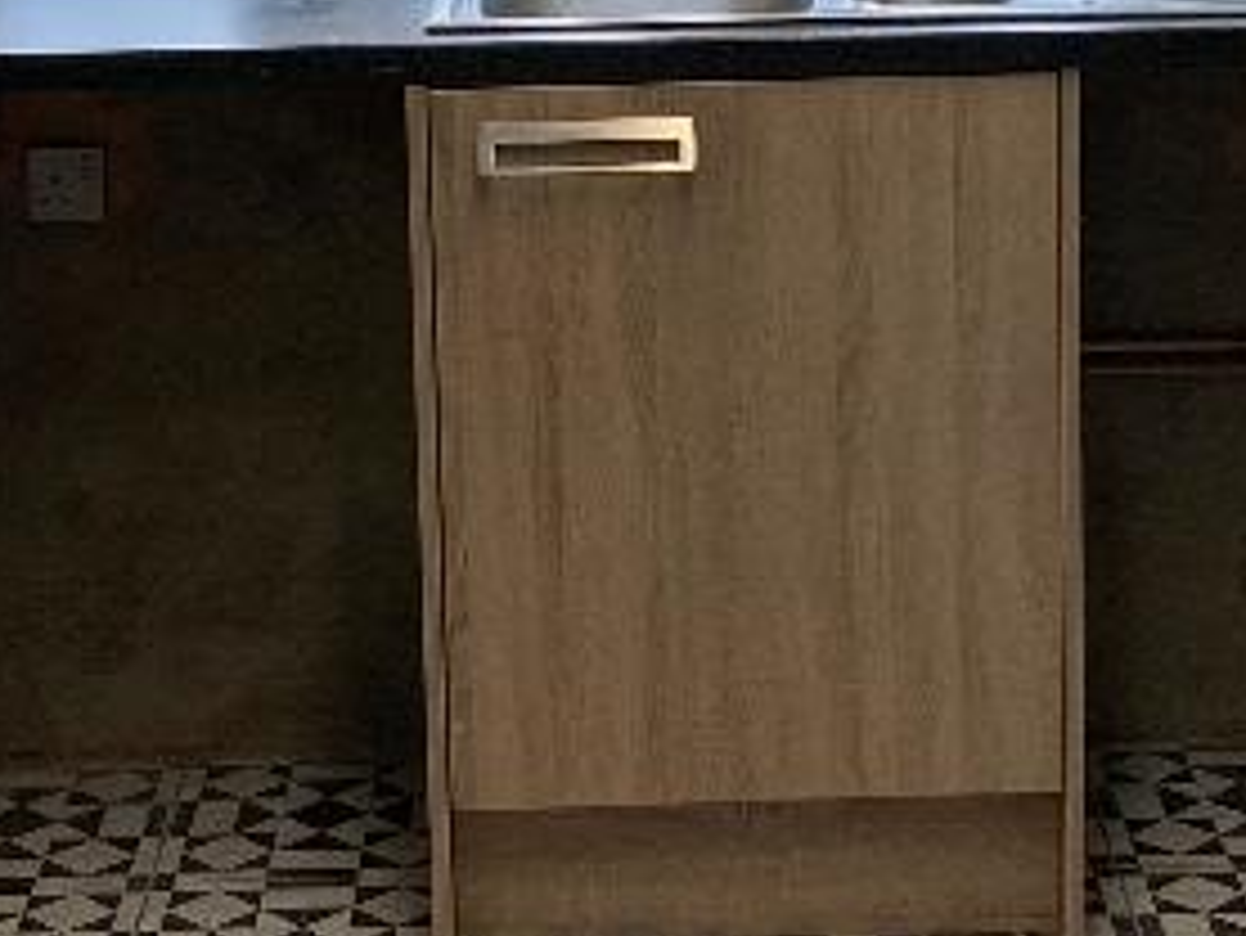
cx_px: 693
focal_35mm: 96
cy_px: 36
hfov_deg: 20.4
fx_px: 3457
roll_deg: +1.4
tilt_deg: -11.3
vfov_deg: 15.2
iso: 64
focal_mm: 4.25
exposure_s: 1/121
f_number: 1.8
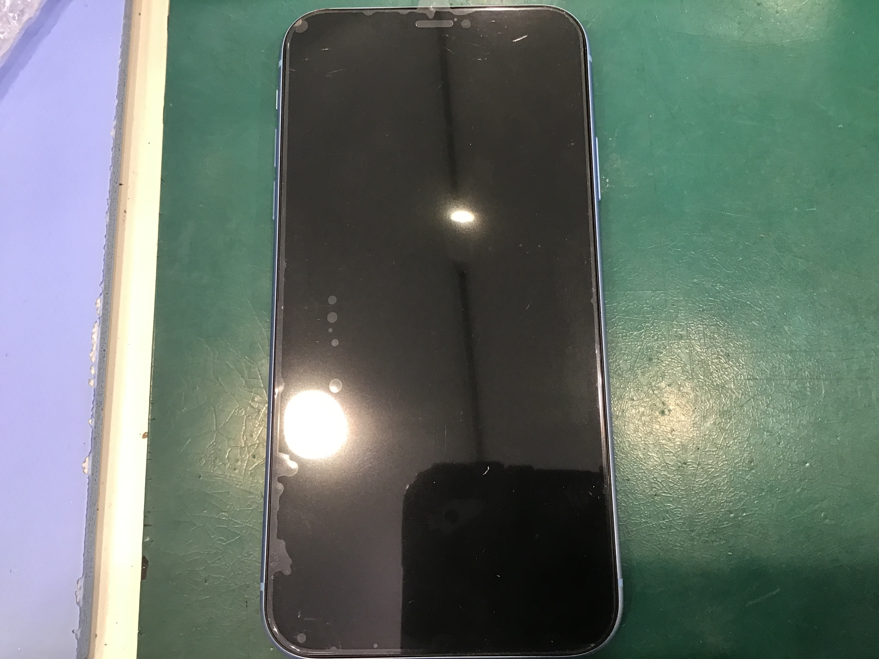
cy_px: 330
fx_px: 787
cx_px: 440
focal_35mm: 31
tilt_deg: -77.8
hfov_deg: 58.4
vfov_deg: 45.4
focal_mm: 3.3
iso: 80
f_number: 2.4
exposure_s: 1/30
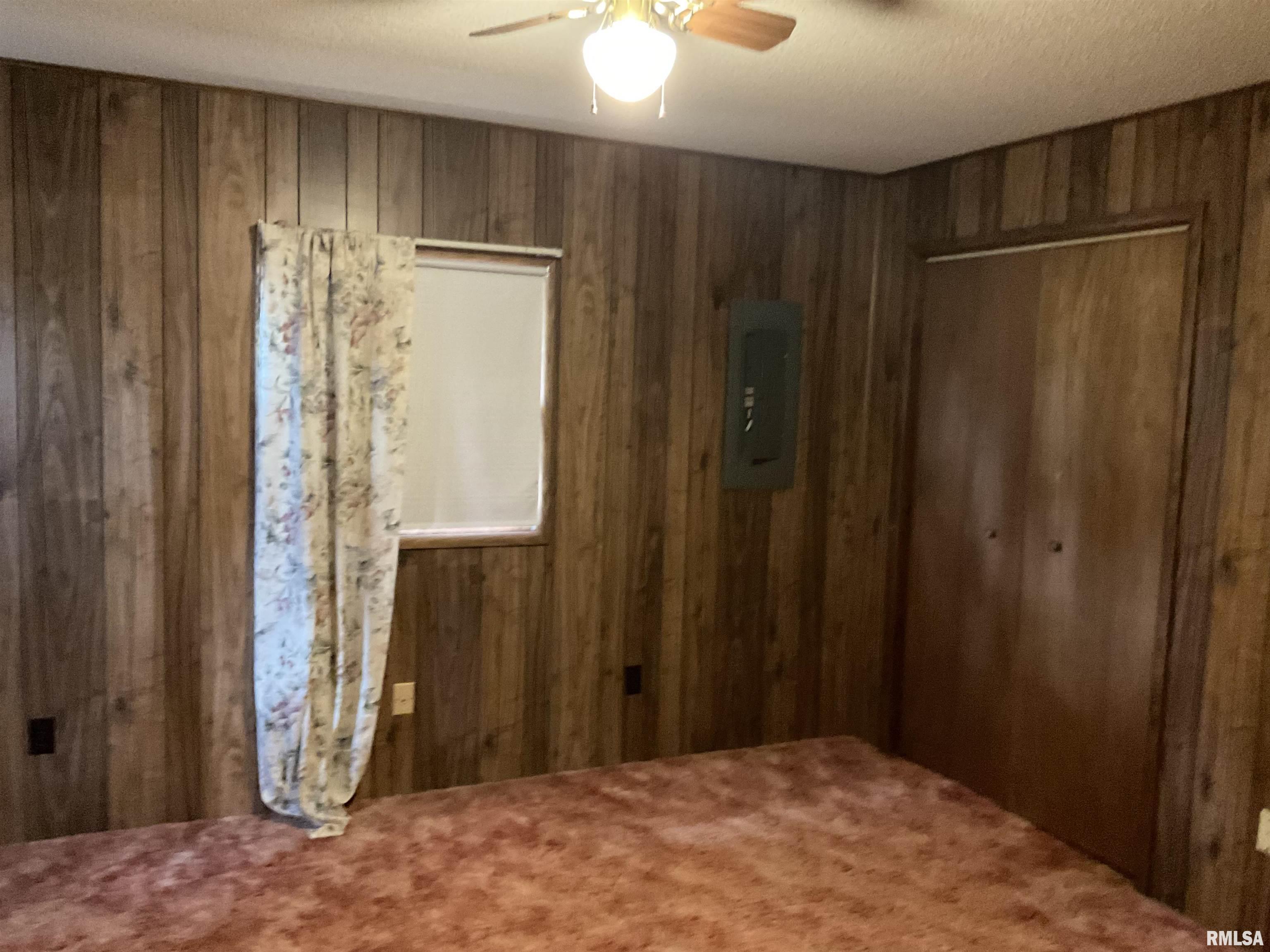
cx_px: 635
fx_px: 1064
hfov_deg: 61.7
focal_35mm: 29
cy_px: 476
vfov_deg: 48.2
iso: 500
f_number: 1.8
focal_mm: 3
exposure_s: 1/24
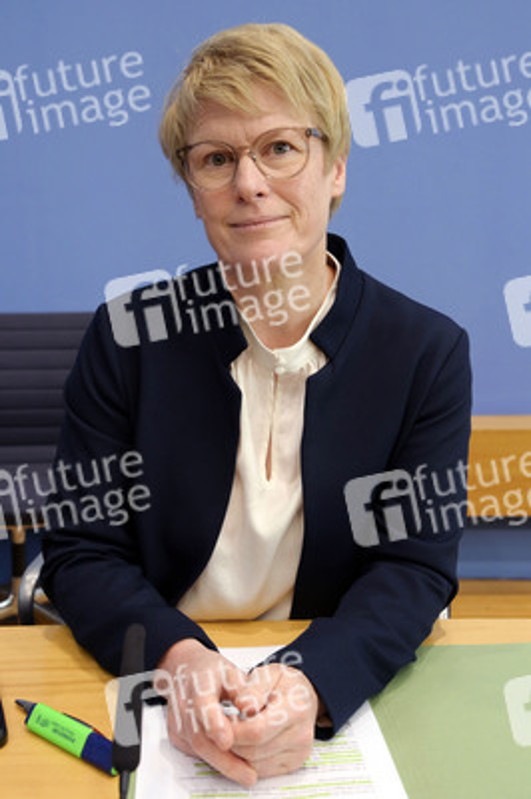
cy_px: 400
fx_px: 1064
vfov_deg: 41.1
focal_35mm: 48
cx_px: 266
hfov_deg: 28.0
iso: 3200
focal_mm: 48
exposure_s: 1/400
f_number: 6.3
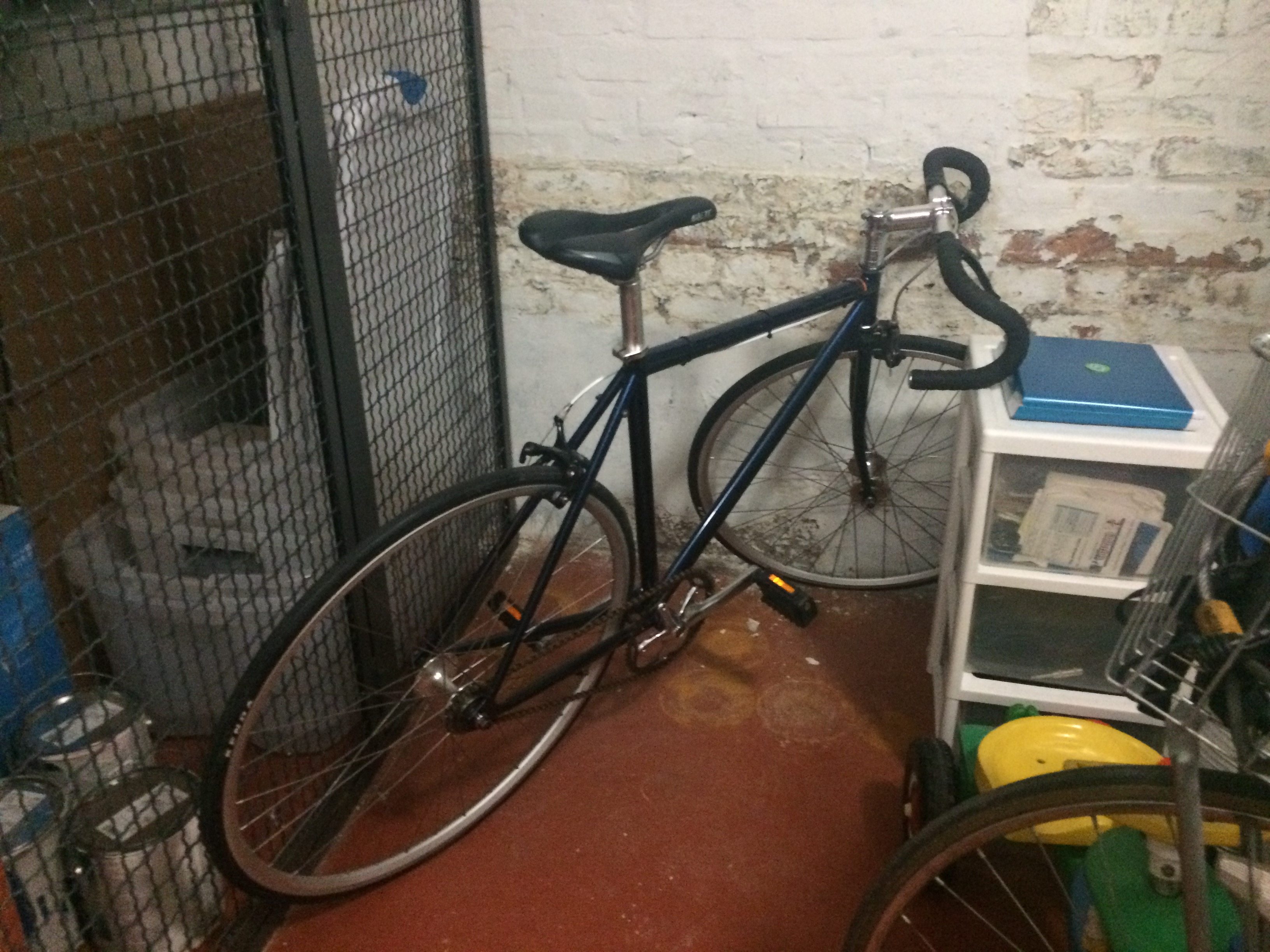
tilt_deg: -26.8
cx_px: 635
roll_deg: +2.6
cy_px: 476
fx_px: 1064
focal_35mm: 29
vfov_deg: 48.2
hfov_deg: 61.7
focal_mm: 4.15
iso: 400
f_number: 2.2
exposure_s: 1/15
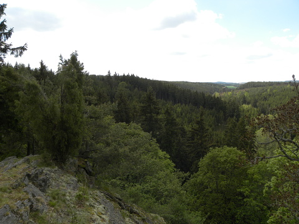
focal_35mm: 29
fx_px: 250
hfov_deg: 61.7
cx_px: 150
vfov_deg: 48.2
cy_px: 112
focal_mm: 5.2
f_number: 4
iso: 100
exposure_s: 1/500
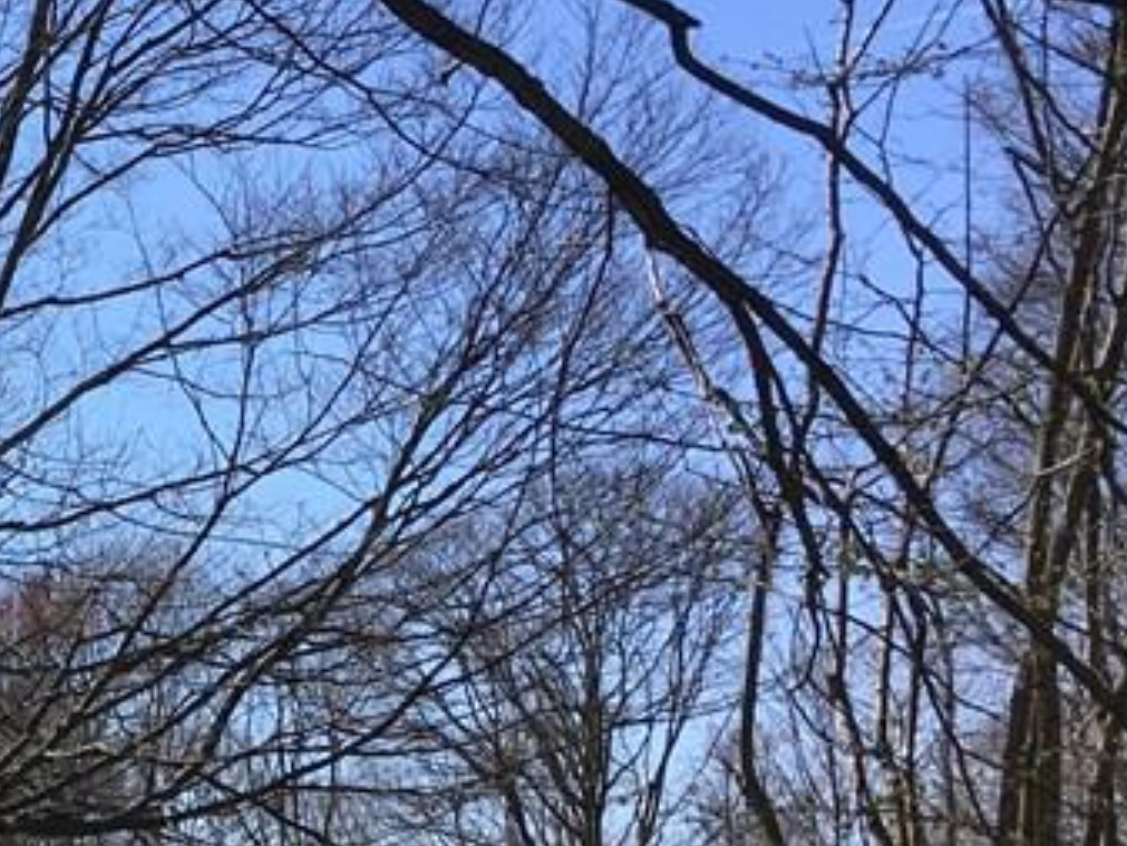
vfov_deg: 16.1
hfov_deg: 20.5
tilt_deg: +2.2
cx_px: -298
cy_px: 1010
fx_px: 2866
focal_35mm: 88
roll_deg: -0.7
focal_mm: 4.15
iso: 25
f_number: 2.2
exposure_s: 1/1261
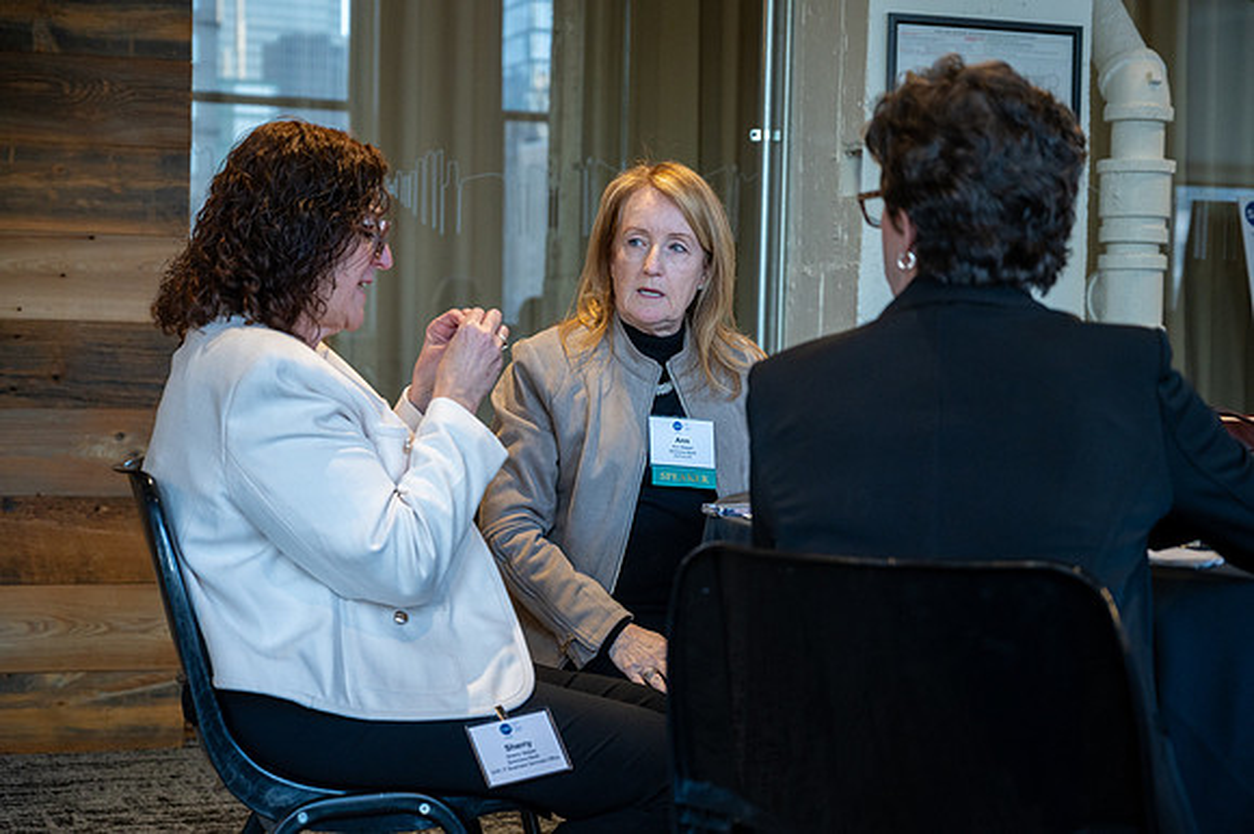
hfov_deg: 32.4
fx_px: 2158
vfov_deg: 21.9
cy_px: 417
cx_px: 627
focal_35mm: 62
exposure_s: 1/125
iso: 1600
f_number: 4
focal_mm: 62
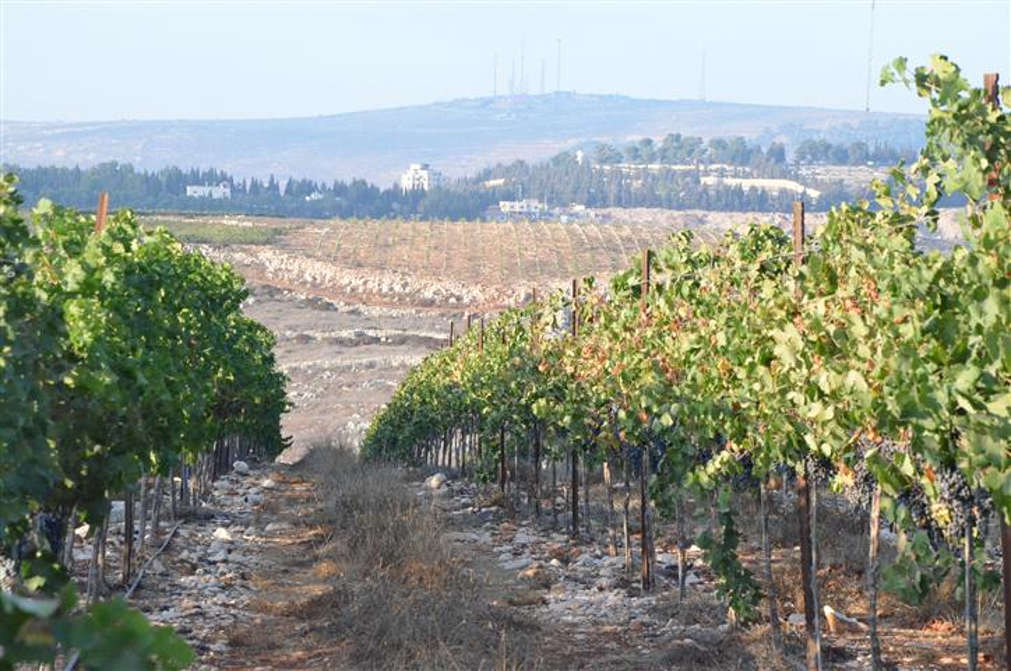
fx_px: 3574
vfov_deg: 10.7
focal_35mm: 128
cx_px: 506
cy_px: 336
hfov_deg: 16.1
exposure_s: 1/1600
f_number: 10
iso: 6400
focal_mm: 85
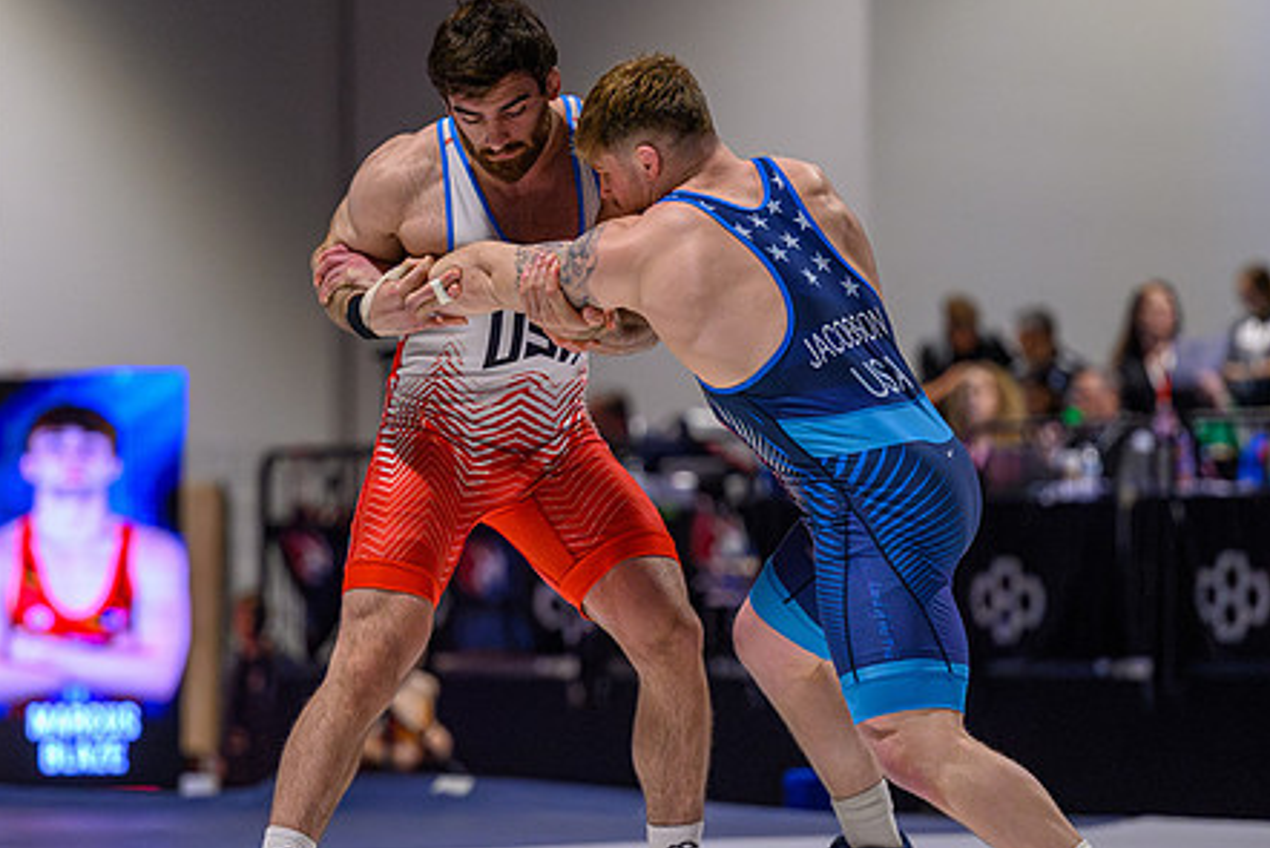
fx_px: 7199
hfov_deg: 10.1
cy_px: 460
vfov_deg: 6.7
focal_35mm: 204
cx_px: 545
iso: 5600
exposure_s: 1/800
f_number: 2.8
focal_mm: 125
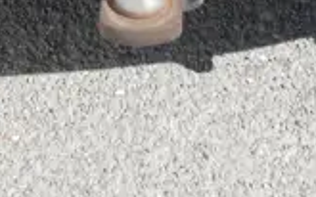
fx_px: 1584
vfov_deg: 5.5
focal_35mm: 184
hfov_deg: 11.4
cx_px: 158
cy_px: -773
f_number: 6.3
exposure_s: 1/400
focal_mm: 14
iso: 200
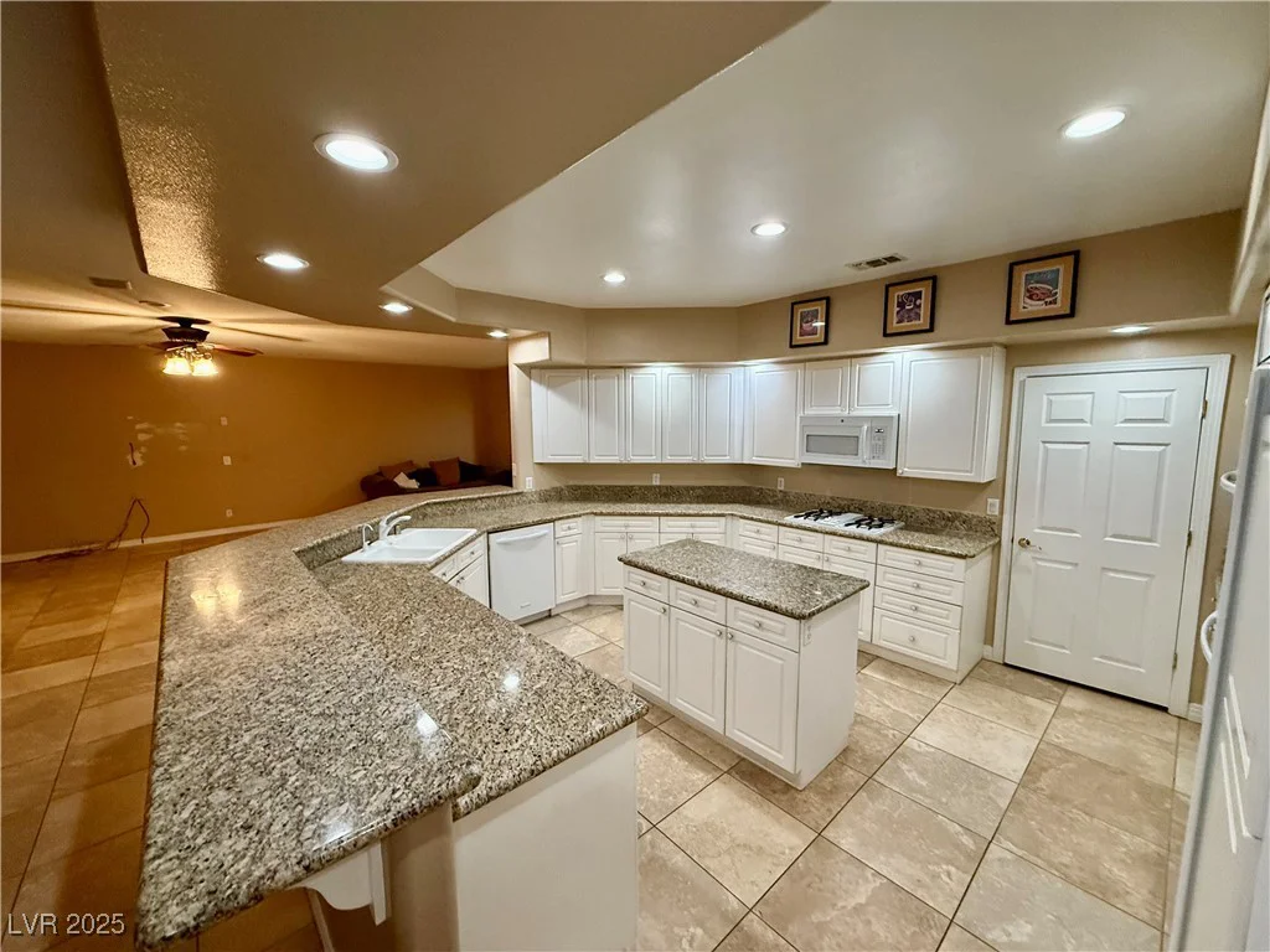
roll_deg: +0.3
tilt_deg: -7.5
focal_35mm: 14
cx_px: 635
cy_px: 476
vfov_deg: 85.7
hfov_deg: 102.1
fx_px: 514
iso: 500
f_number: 2.2
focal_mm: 2.22
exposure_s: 1/120
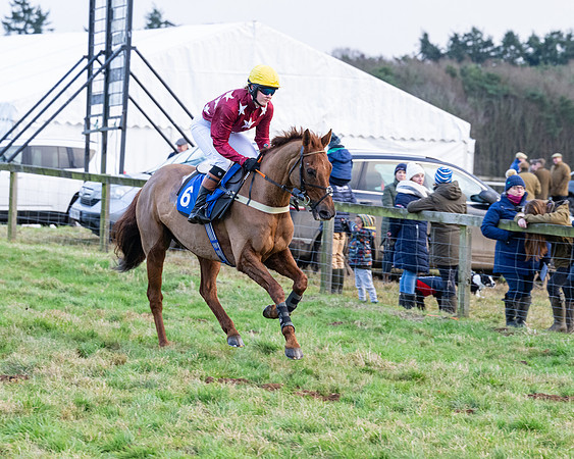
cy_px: 230
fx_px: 2832
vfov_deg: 9.3
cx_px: 287
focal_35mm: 167
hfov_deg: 11.6
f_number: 4
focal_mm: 99
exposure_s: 1/500
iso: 1250
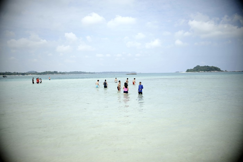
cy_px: 81
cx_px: 122
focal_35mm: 35
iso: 250
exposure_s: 1/4000
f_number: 2.8
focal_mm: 35
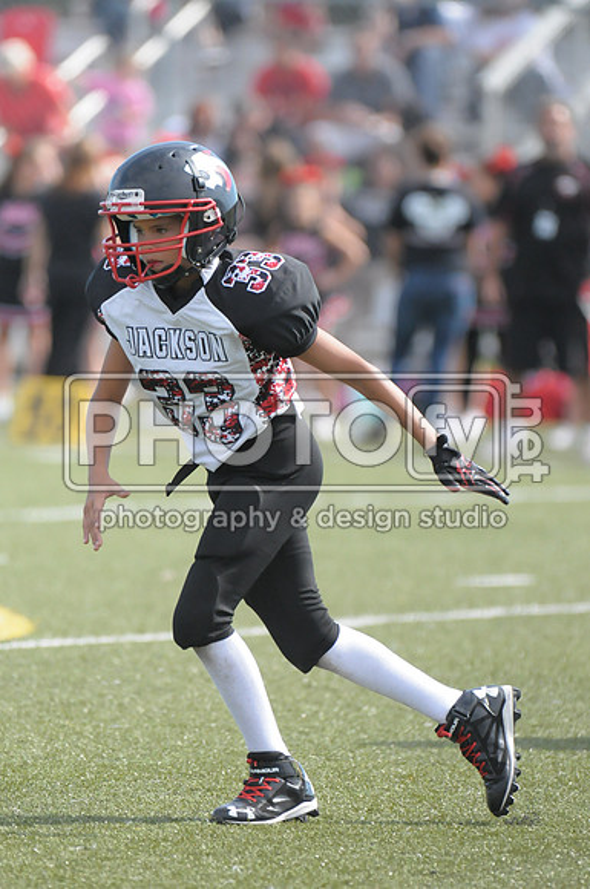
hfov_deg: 3.0
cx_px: 295
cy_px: 444
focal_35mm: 450
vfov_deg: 4.6
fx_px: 11095
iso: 1600
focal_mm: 300
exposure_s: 1/5000
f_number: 4
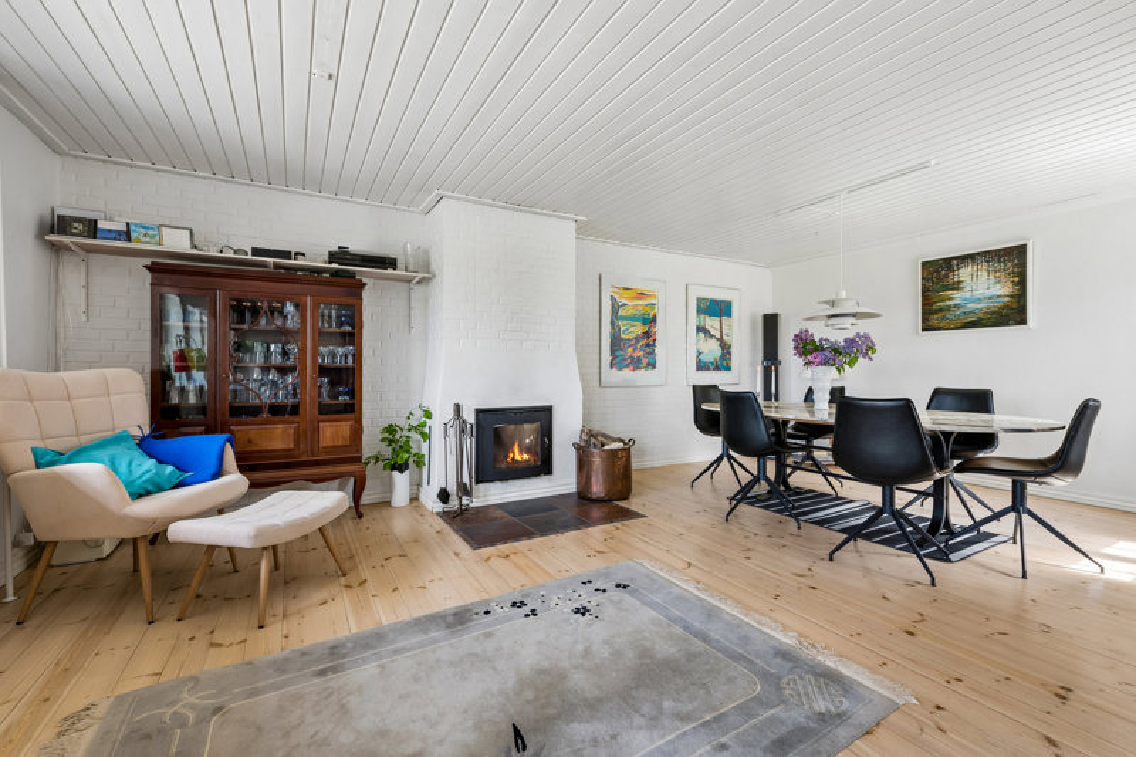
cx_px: 568
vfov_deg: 73.7
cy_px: 378
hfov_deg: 96.7
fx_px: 505
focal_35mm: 16
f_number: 13
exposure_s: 1/4
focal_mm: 16
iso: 400
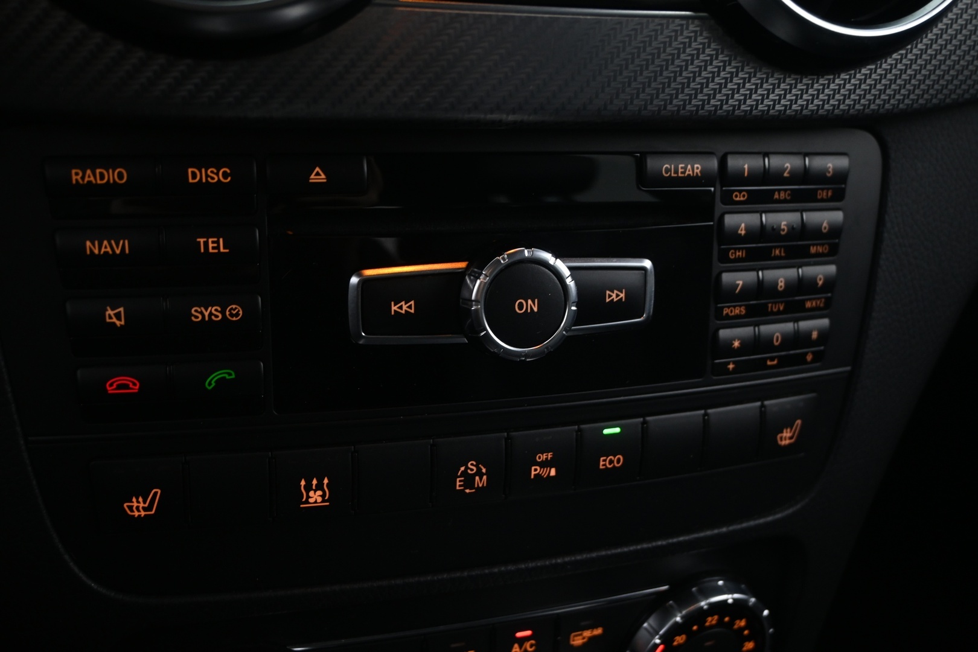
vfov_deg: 36.9
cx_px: 489
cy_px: 326
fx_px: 978
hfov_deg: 53.1
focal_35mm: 36
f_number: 4.2
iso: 1000
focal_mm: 24
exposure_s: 1/4
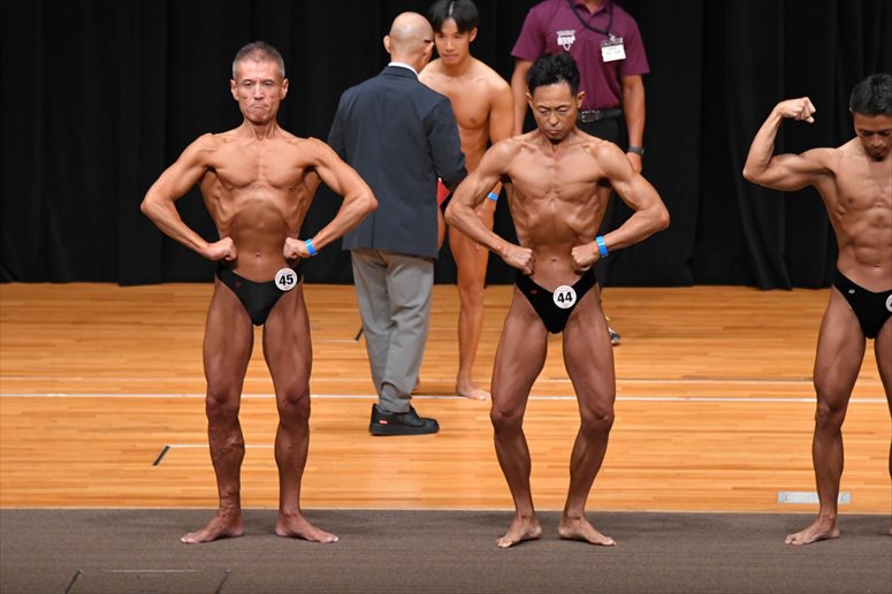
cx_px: 446
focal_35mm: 240
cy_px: 297
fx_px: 5944
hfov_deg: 8.6
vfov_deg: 5.7
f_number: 5.6
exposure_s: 1/400
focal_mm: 160
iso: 4000
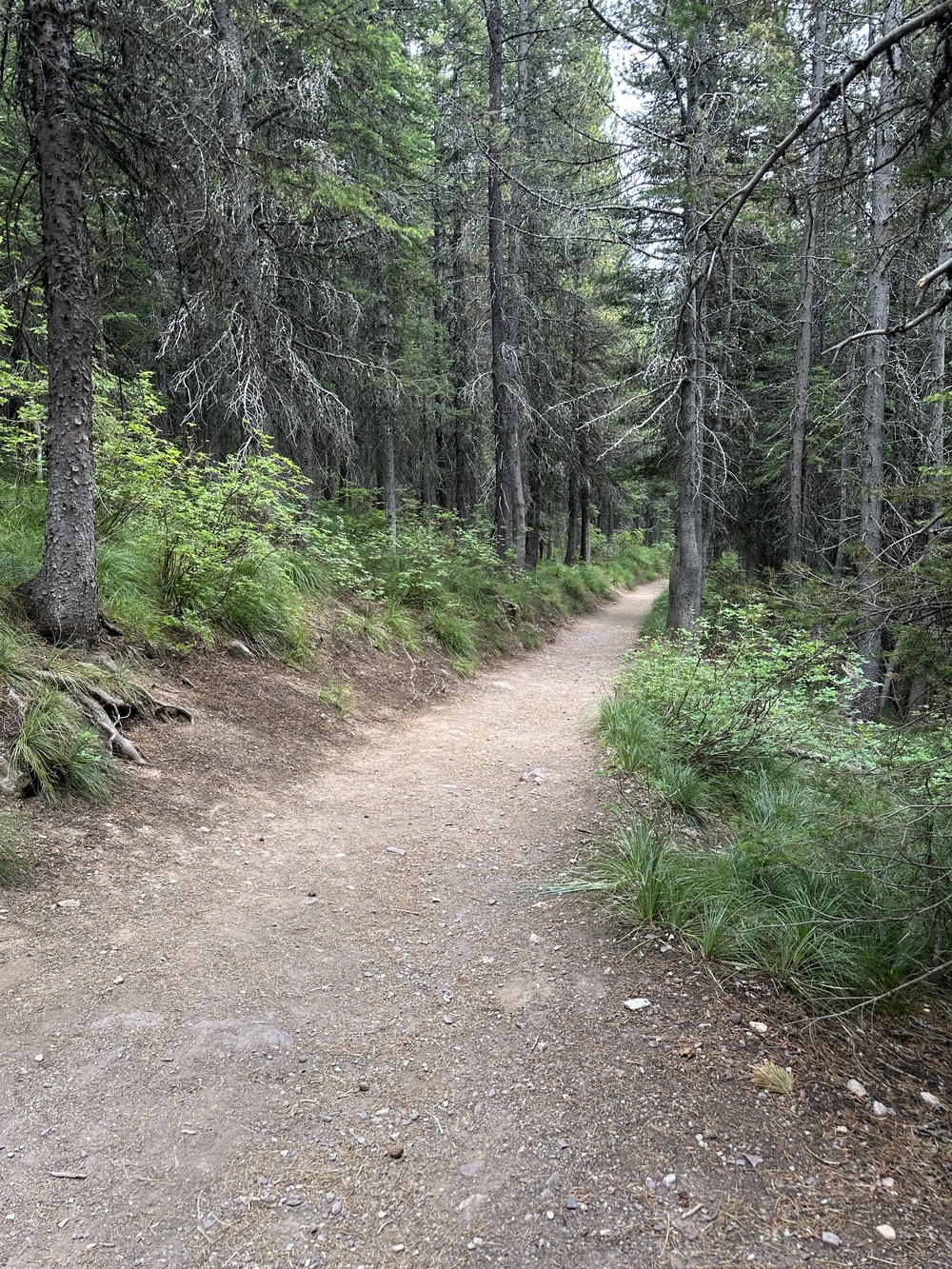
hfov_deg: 56.8
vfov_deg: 71.6
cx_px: 476
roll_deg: -0.3
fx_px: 880
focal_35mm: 24
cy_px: 634
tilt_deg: -7.7
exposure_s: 1/185
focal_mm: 6.86
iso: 64
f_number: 1.78
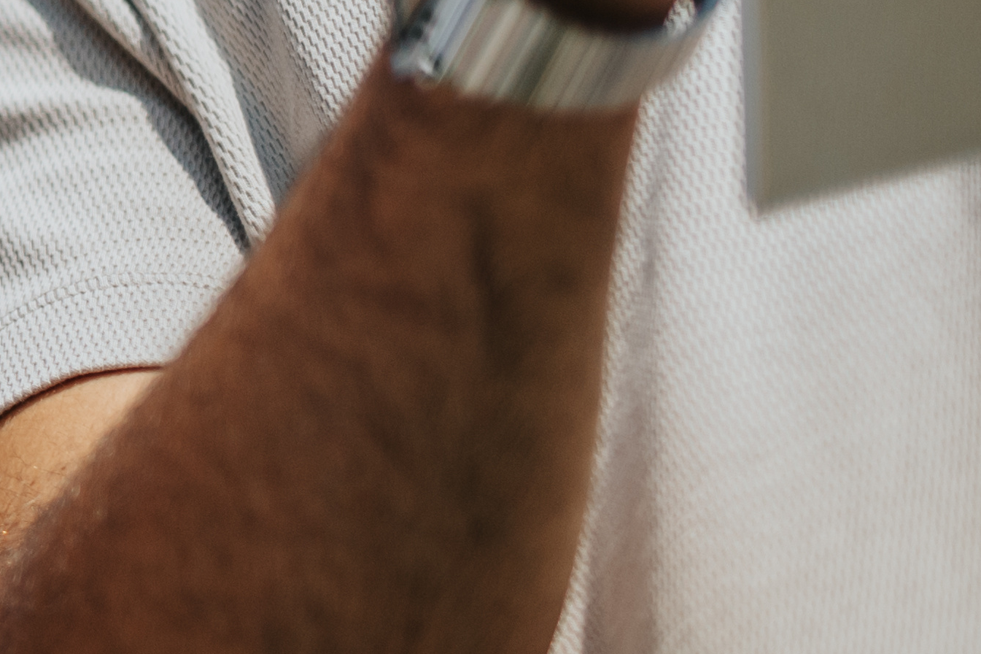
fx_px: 8363
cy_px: -523
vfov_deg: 4.4
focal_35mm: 307
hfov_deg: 6.4
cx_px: -1370
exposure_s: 1/12800
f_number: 1.2
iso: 100
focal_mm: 50
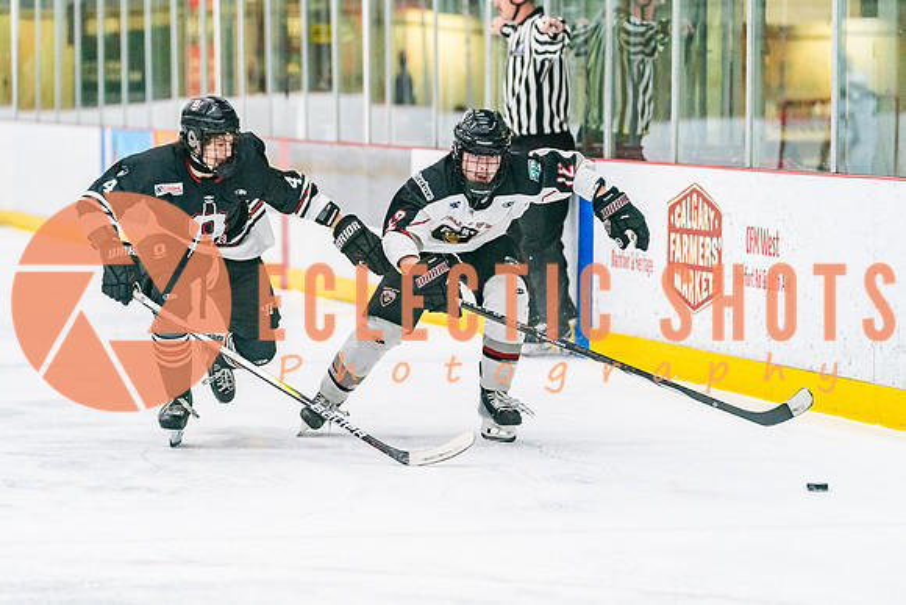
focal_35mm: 175
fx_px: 4406
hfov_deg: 11.7
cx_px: 369
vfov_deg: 7.8
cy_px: 327
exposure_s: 1/1250
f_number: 2.8
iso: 3200
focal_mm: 134
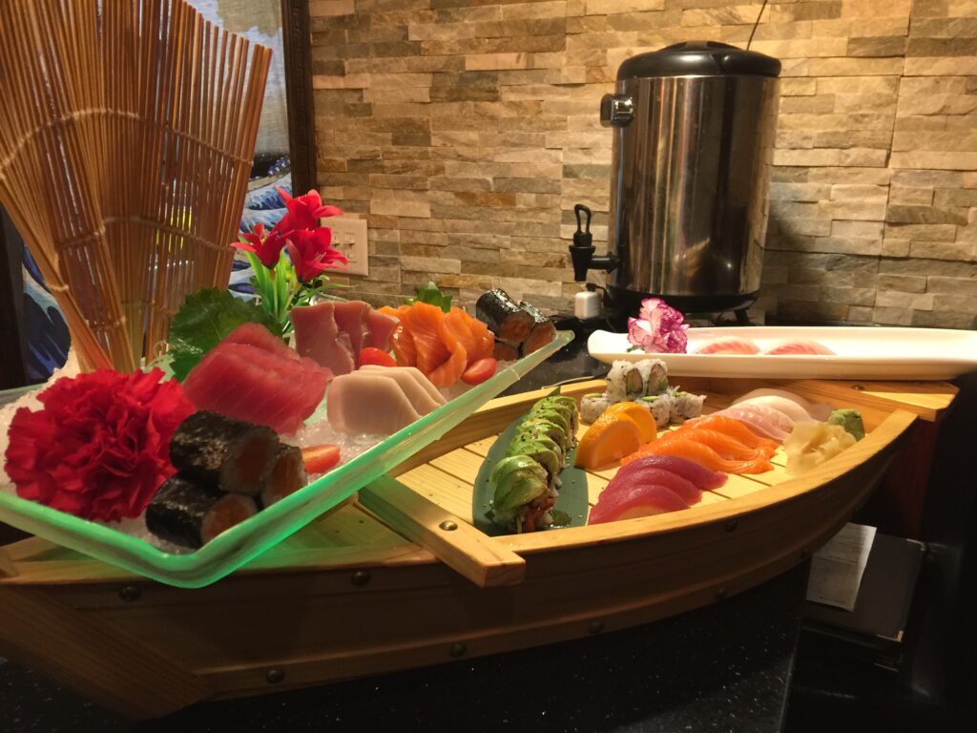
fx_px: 818
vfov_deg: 48.2
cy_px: 366
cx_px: 488
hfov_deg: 61.7
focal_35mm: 29
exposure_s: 1/15
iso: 80
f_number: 2.2
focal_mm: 4.15
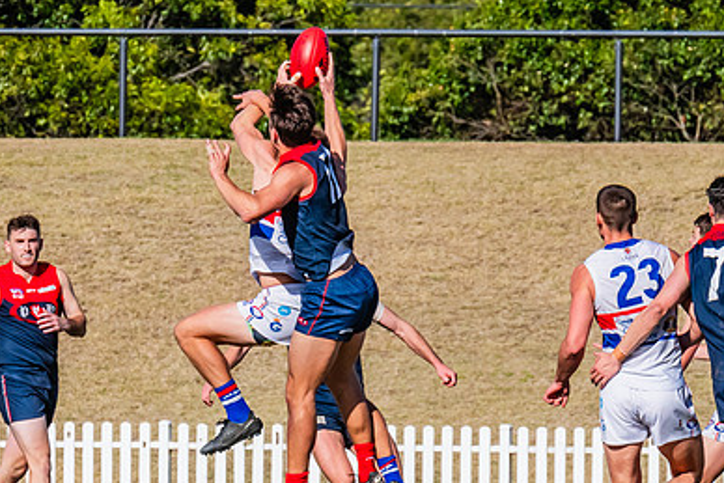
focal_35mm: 1009
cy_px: 237
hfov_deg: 2.0
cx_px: 141
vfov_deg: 1.4
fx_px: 20299
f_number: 13
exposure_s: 1/1600
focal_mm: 380
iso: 800
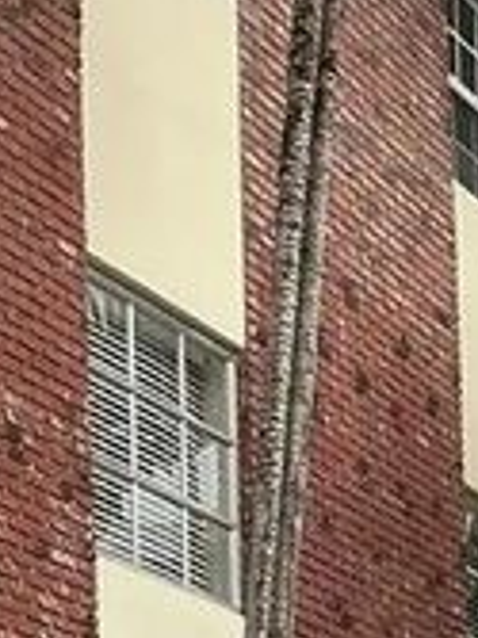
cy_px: 930
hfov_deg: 9.7
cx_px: 746
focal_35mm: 148
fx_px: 2728
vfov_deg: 12.7
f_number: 1.8
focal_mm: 3
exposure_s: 1/1730
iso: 25
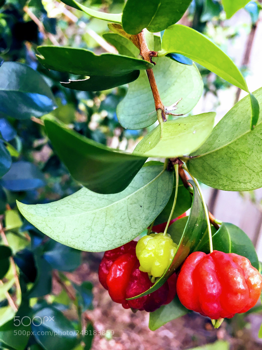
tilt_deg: -13.5
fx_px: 293
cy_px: 175
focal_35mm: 29
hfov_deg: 48.2
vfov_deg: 61.7
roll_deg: -9.0
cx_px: 131
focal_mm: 4.15
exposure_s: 1/40
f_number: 2.2
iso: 40
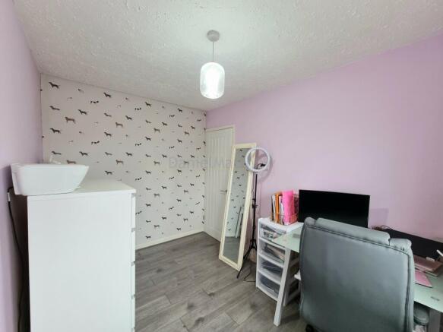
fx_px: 166
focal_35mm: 13
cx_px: 222
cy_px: 166
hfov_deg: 106.2
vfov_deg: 89.9
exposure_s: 1/50
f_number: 2.2
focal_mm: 2.2
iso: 160
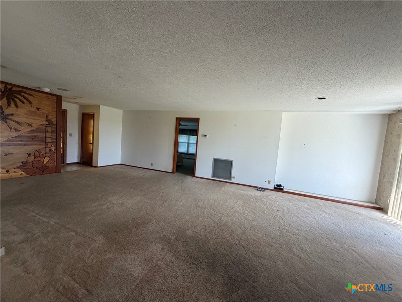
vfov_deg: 85.7
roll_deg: -3.3
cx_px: 201
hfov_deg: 102.1
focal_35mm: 14
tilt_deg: -2.6
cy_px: 151
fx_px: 163
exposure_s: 1/89
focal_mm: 2.22
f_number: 2.2
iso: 320
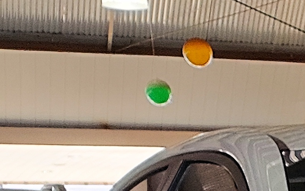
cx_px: 832
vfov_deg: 6.2
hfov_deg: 9.7
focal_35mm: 179
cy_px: 732
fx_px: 1488
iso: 79
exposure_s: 1/30
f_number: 1.8
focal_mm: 4.68
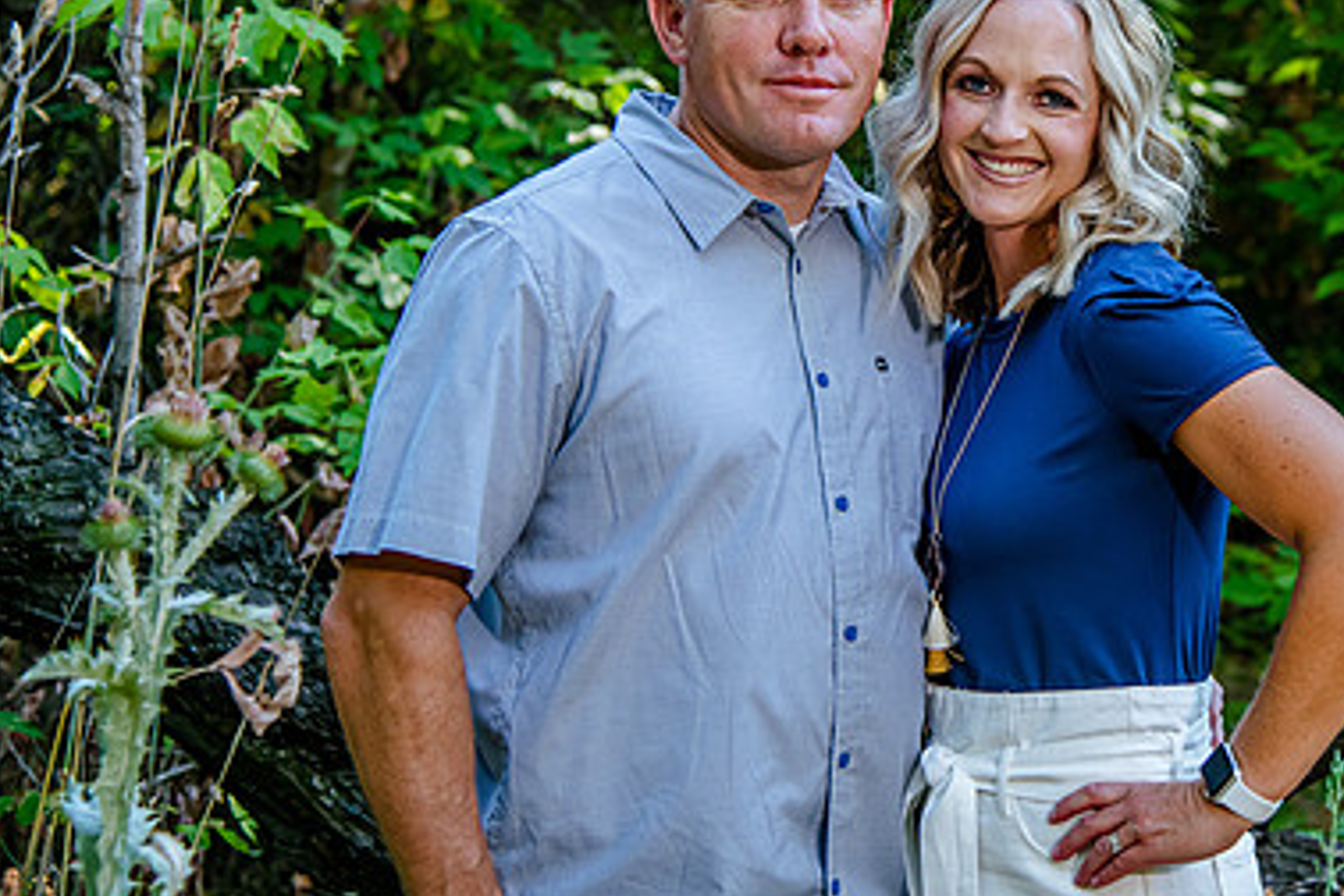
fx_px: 3658
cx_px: 1006
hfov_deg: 20.7
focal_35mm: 98
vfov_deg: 13.9
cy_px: 264
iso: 800
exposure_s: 1/320
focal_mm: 58
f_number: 4
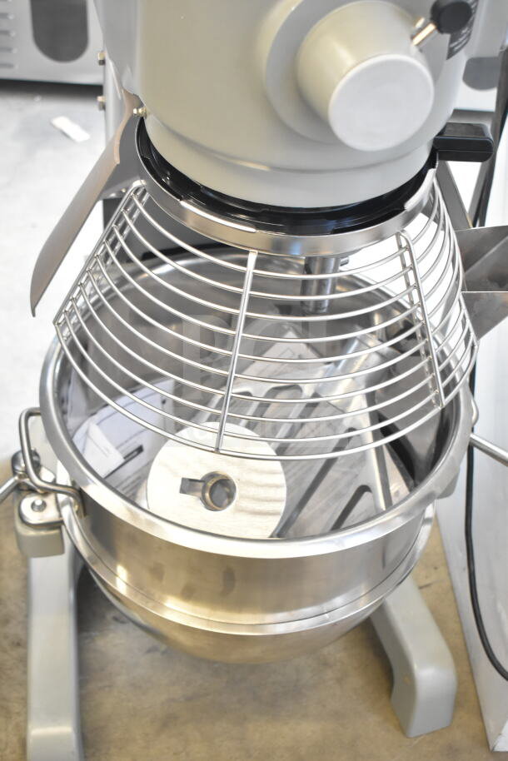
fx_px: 1079
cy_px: 380
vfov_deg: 38.9
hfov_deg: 26.5
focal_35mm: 51
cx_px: 254
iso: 2200
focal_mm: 34
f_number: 4.5
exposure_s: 1/50
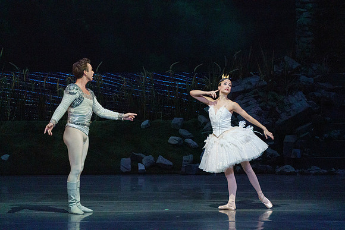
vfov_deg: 4.0
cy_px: 115
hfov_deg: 5.9
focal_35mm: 348
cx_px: 172
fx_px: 3336
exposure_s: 1/320
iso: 8000
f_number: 5.6
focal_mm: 348
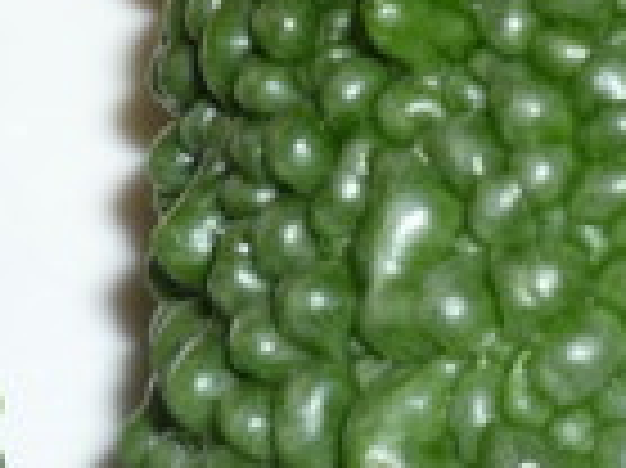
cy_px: -9
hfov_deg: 13.7
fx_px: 2602
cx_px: 423
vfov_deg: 10.2
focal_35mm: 144
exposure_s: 1/30
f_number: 4
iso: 100
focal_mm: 4.4
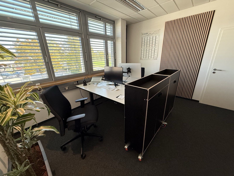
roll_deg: +1.7
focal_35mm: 14
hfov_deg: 102.1
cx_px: 117
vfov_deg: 85.7
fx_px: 95
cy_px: 88
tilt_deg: -18.7
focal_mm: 2.22
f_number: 2.2
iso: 320
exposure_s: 1/79
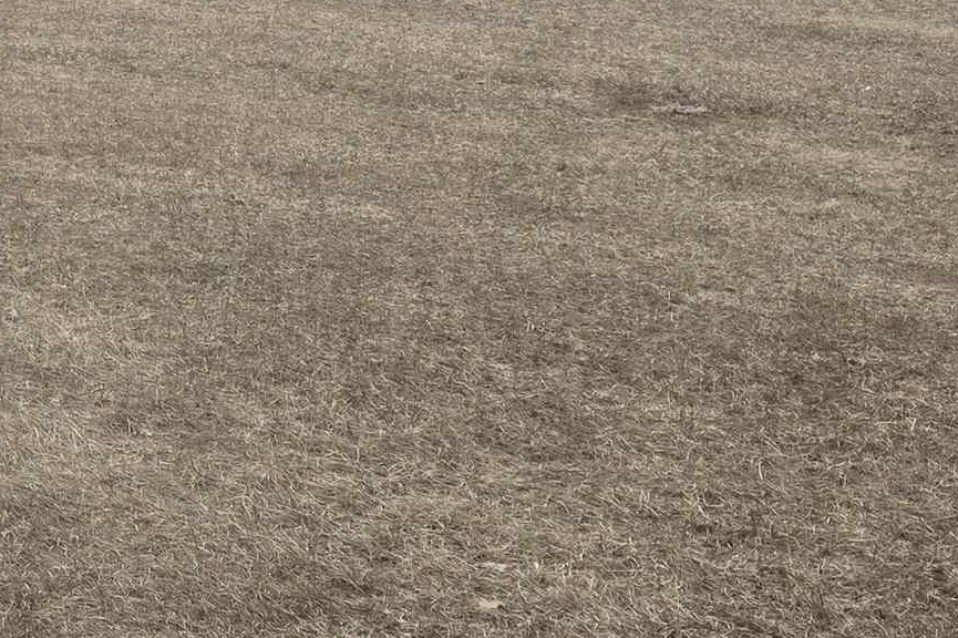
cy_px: 45
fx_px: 2261
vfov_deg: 15.8
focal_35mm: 85
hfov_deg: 19.4
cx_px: -650
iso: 40
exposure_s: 1/180
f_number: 1.7
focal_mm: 6.3
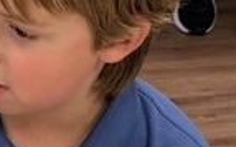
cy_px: 211
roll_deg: +0.3
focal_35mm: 198
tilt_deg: -30.7
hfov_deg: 9.7
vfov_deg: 6.5
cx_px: -261
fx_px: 1272
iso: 80
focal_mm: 5.96
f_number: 1.6
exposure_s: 1/120
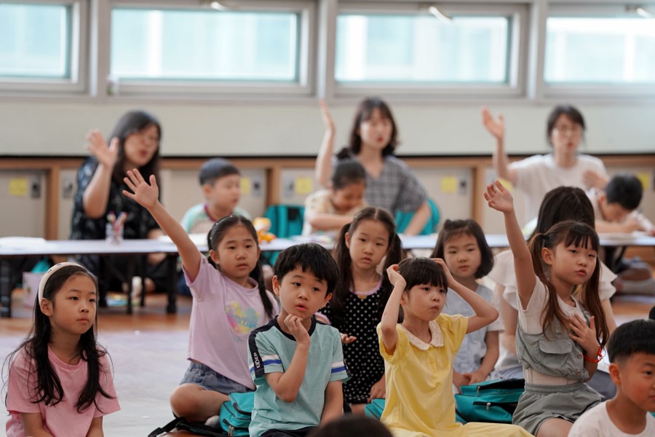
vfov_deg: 6.9
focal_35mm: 200
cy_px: 218
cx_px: 328
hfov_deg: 10.3
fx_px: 3639
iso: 1600
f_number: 4
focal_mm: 200
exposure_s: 1/250
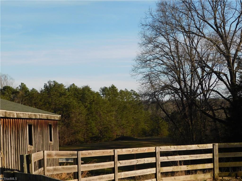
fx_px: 559
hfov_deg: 24.4
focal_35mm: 80
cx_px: 121
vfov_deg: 18.4
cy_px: 90
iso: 125
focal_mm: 14.2
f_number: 4.4
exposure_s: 1/800
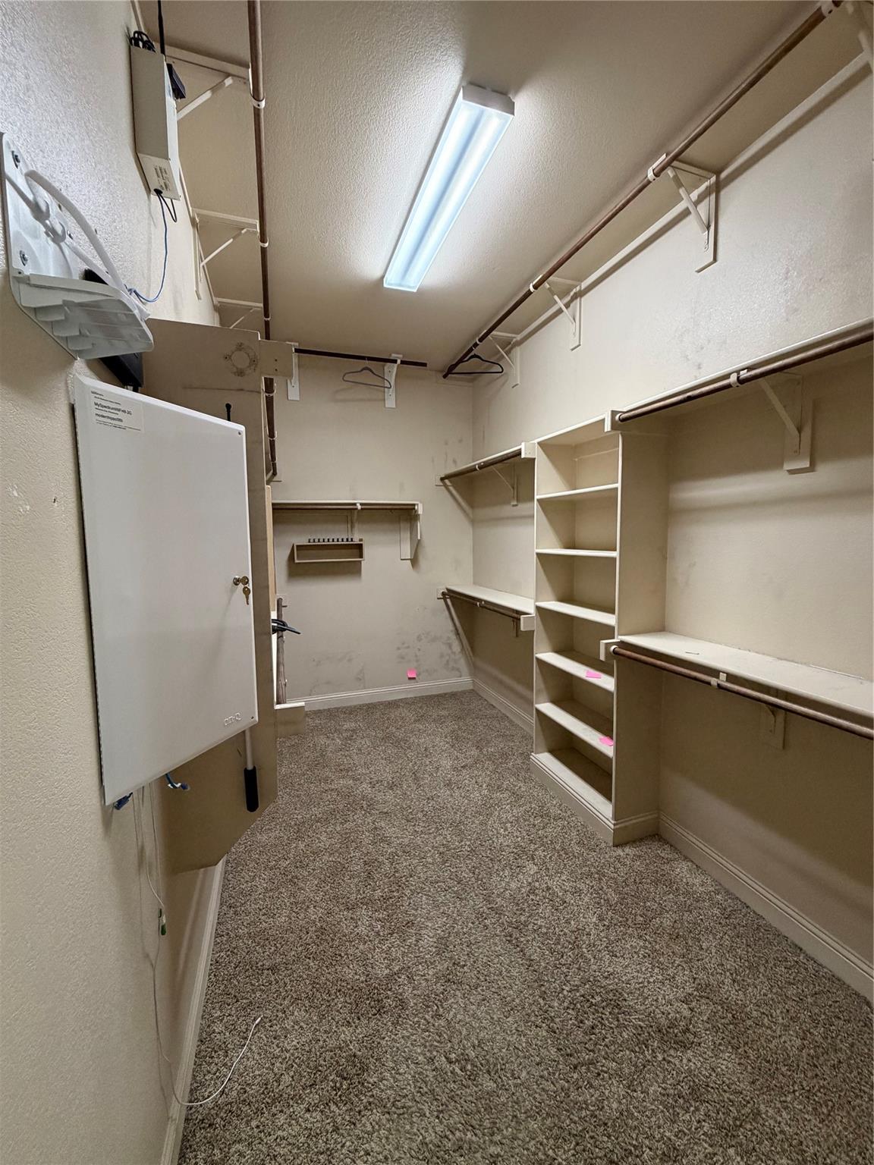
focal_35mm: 14
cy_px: 582
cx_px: 437
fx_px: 471
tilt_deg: -5.6
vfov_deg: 102.1
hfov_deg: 85.7
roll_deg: +0.7
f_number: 2.2
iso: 320
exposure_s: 1/60
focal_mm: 2.22
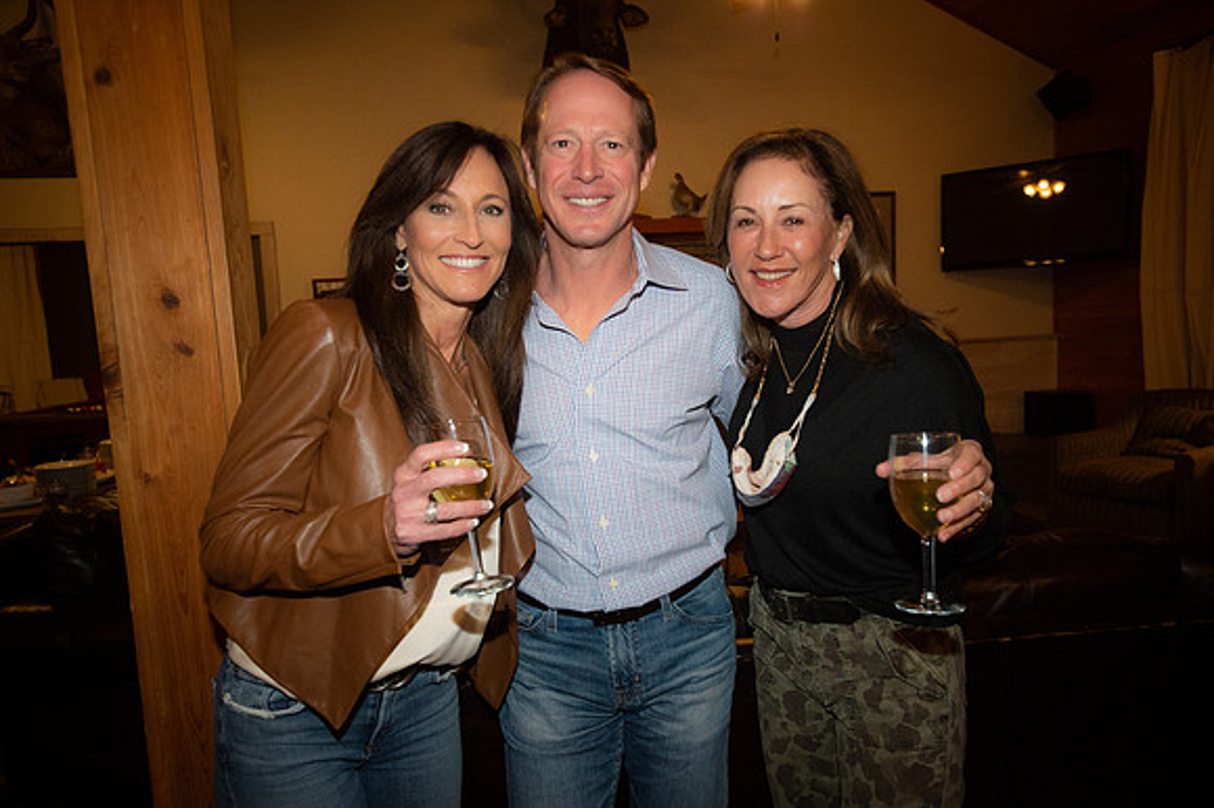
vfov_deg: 49.5
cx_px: 607
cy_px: 404
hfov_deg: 69.4
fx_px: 876
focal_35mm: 26
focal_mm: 26
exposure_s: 1/160
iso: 4000
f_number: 4.5
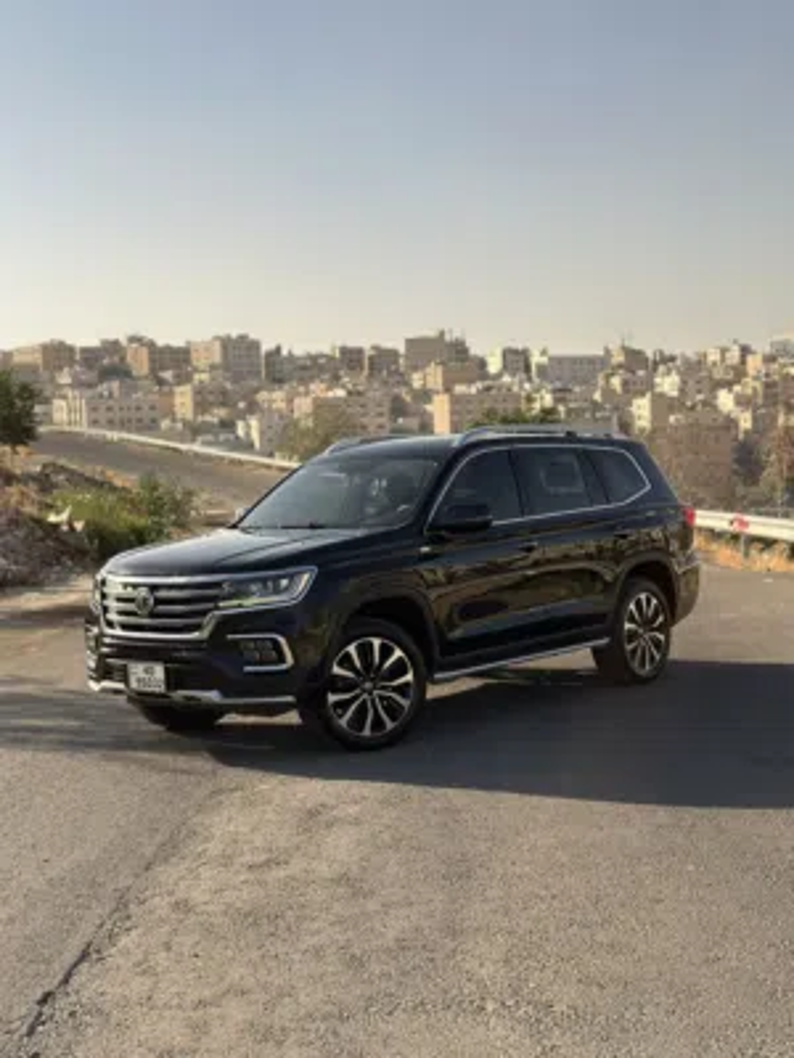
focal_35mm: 48
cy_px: 529
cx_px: 397
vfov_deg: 39.7
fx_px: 1468
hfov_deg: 30.3
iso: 100
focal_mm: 6.86
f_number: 1.78
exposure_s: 1/5263
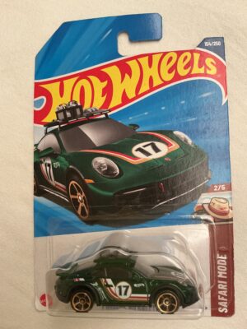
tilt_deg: -74.2
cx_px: 124
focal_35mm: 29
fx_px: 276
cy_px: 164
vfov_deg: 61.7
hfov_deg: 48.2
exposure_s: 1/60
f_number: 1.8
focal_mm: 3
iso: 160
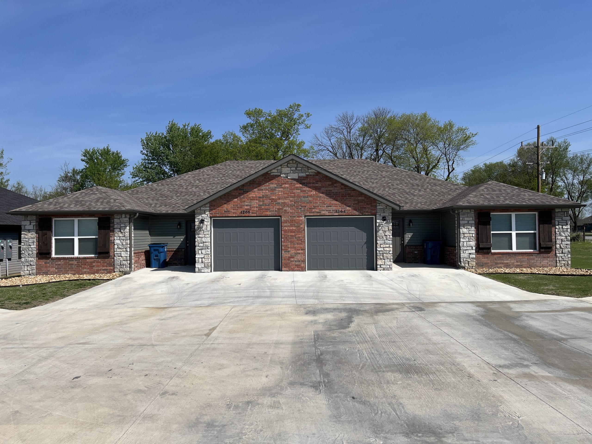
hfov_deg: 67.3
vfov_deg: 53.1
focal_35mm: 26
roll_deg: +1.0
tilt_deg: +0.8
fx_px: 445
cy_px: 222
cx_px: 296
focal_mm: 5.1
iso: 50
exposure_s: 1/6173
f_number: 1.6
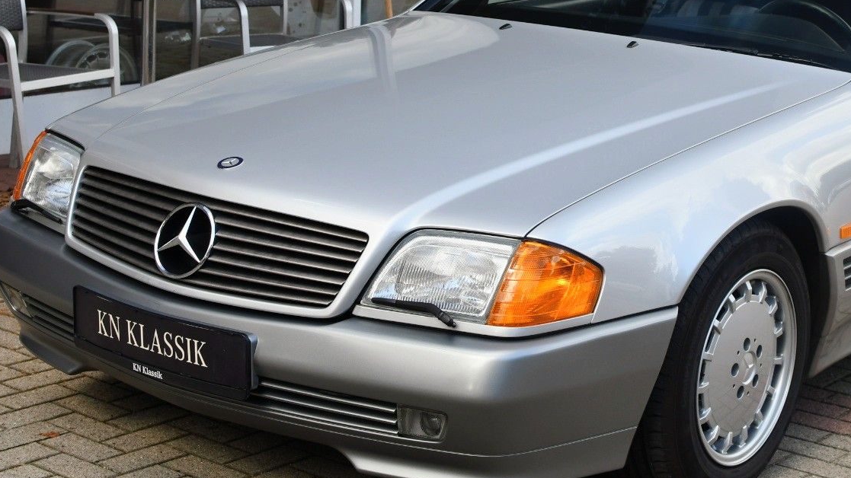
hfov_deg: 26.7
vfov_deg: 15.2
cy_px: 101
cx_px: 583
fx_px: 1782
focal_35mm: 79
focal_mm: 35
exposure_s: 1/250
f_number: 5.6
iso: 250
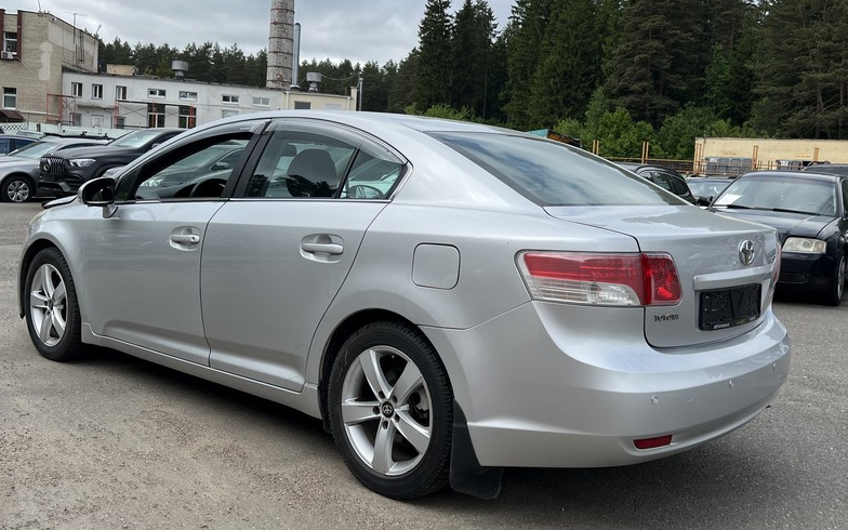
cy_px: 253
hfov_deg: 54.0
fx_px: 832
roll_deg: -3.5
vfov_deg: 35.3
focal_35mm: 36
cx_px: 455
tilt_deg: -3.8
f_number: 1.5
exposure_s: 1/3257
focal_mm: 5.7
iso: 50
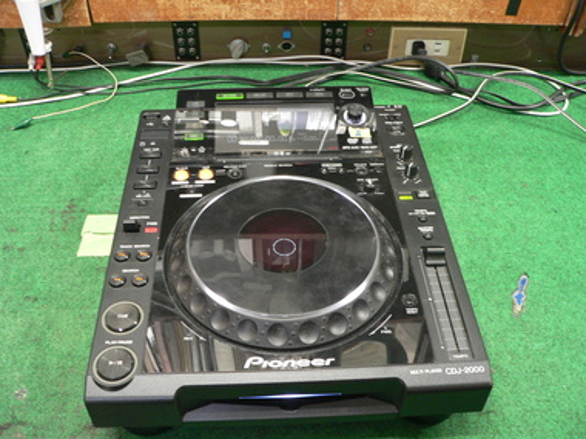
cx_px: 293
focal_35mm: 36
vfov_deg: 39.7
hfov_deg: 51.4
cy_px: 220
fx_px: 609
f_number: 2.8
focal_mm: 6
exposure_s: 1/8
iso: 200
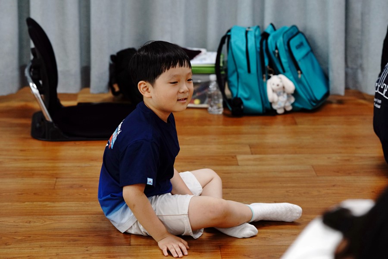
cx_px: 194
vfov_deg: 12.0
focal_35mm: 114
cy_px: 130
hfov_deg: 17.9
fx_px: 1229
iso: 2000
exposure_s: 1/160
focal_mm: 114
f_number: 4.5
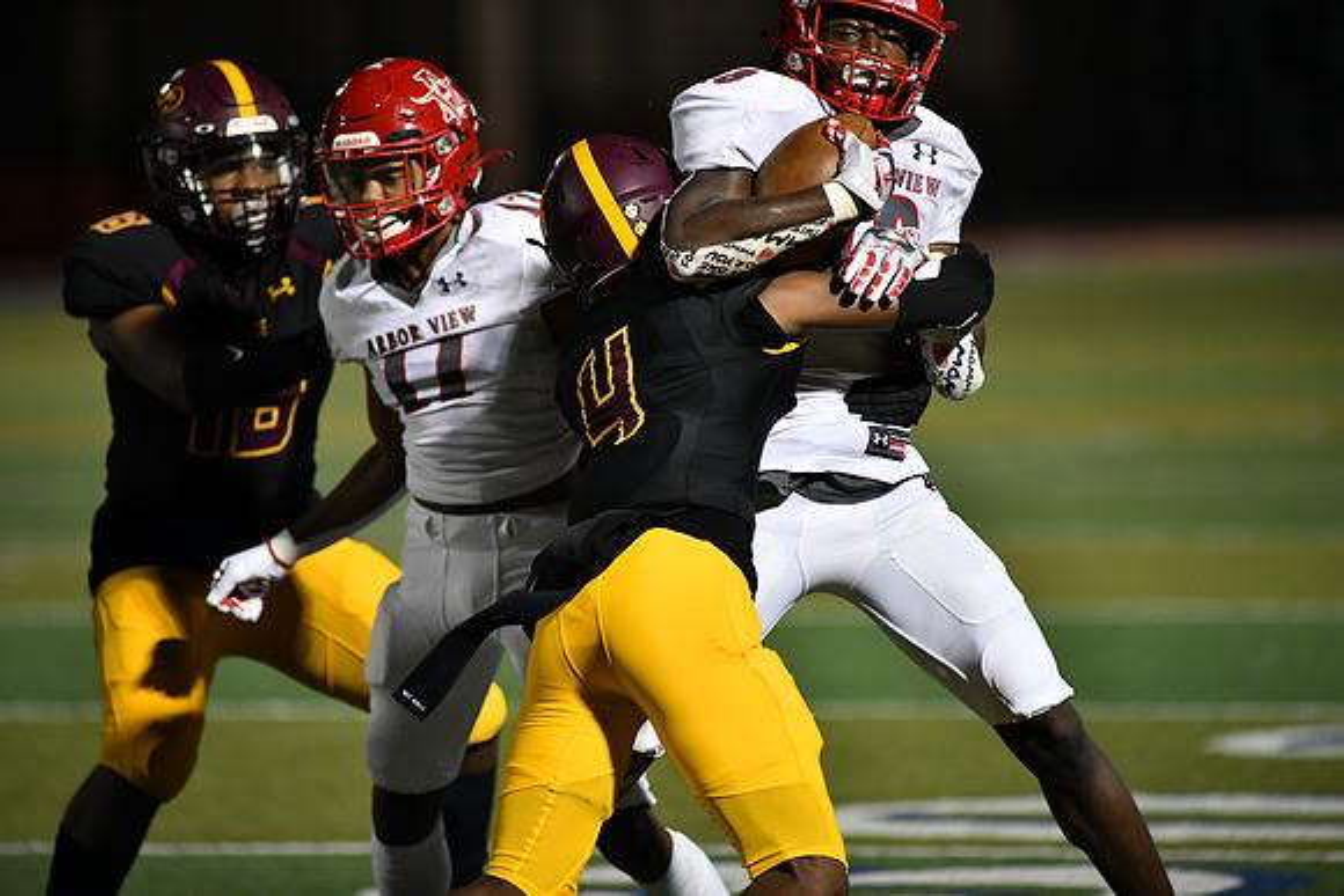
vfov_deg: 4.6
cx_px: 672
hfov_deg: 6.9
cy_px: 448
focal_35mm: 300
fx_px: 11202
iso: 2200
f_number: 2.8
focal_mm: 300
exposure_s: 1/1000
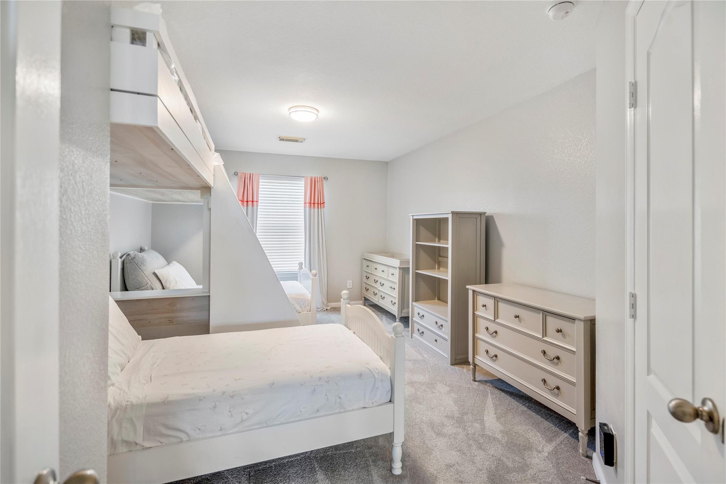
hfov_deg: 96.8
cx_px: 363
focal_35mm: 16
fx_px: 323
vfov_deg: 73.7
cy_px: 242
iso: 500
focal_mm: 16
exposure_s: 1/320
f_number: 4
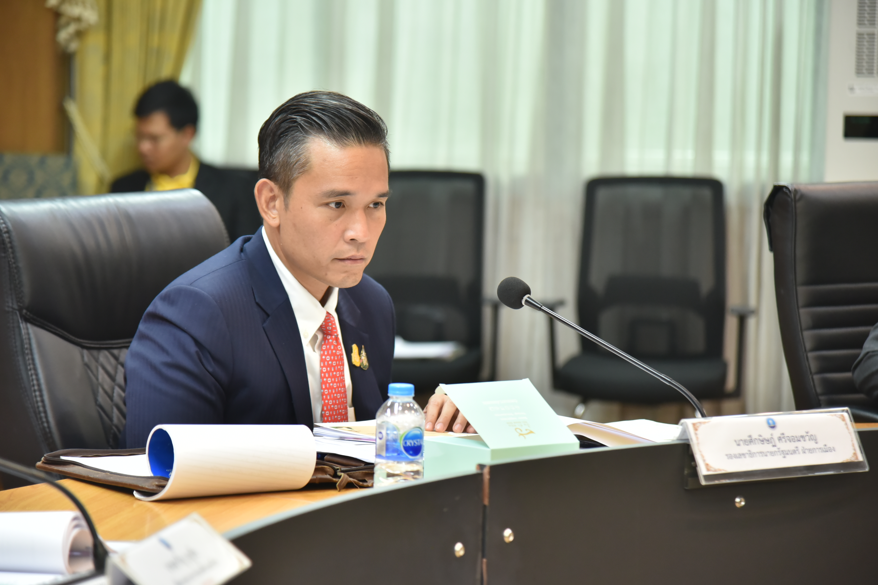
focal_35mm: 120
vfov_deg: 11.4
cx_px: 439
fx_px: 2926
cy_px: 292
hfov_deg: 17.1
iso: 1600
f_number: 4
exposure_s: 1/100
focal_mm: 120
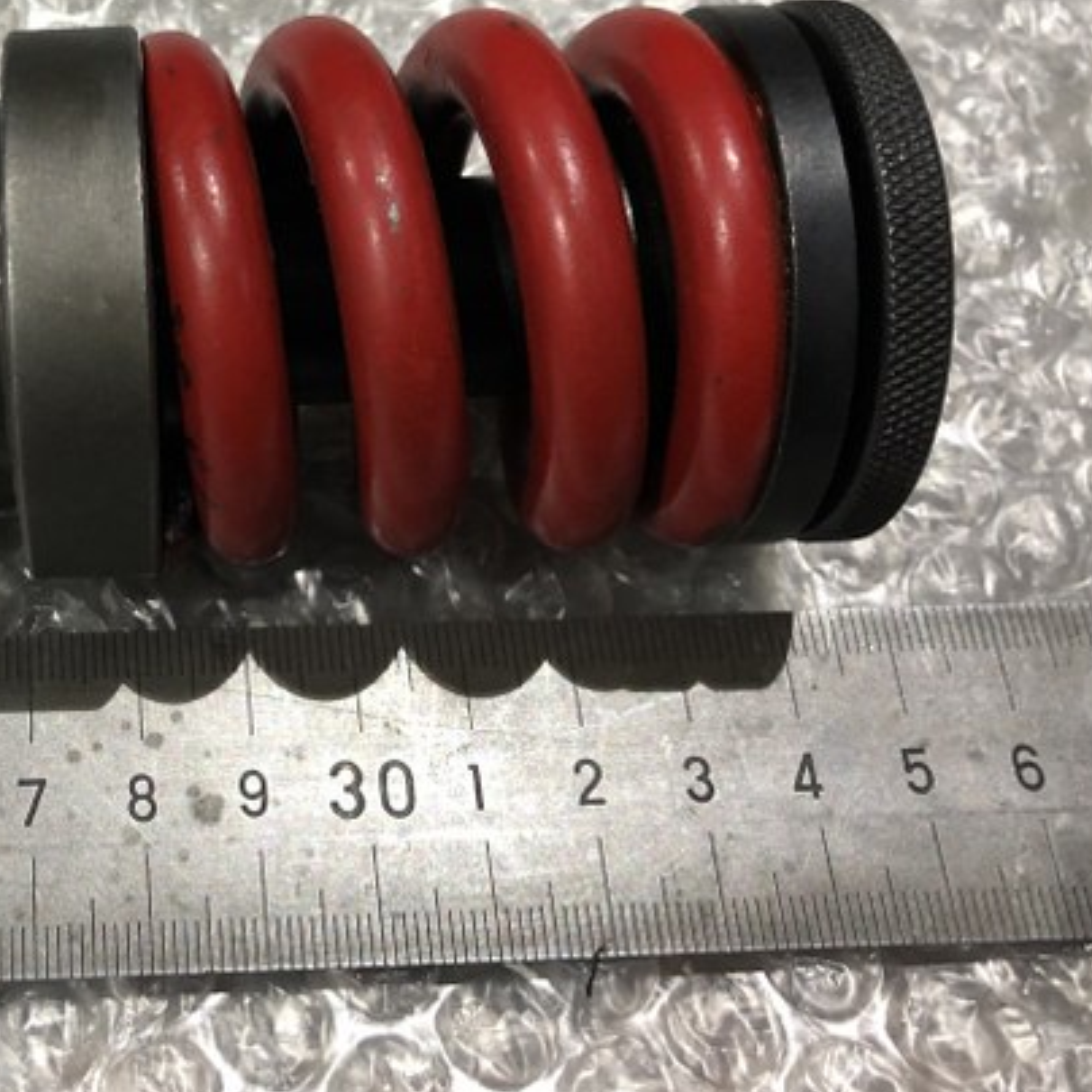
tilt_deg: -64.8
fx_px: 1749
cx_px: 95
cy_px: 319
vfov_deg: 34.2
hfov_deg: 32.8
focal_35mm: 49
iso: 50
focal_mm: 4
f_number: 1.8
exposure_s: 1/15
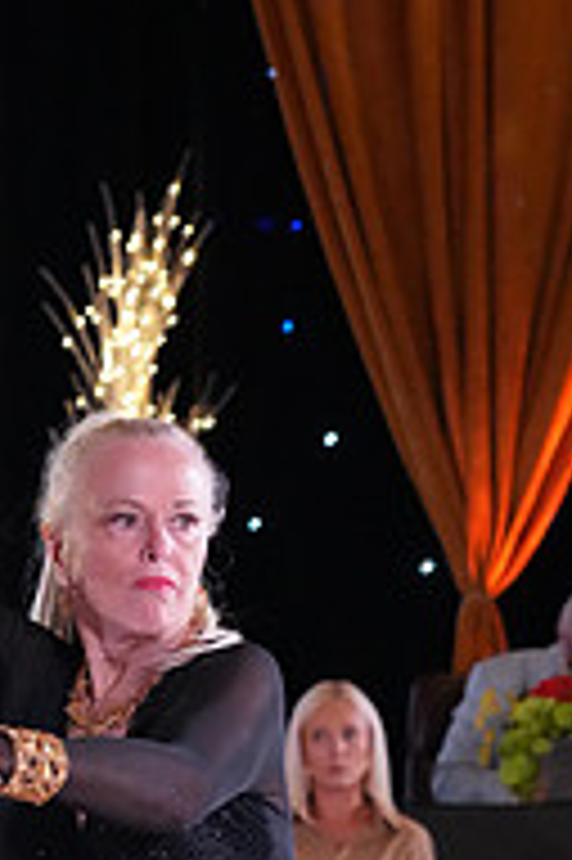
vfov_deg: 8.2
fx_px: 5873
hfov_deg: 5.5
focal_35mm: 246
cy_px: 1225
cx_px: -182
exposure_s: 1/400
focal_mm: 81
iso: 8000
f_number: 5
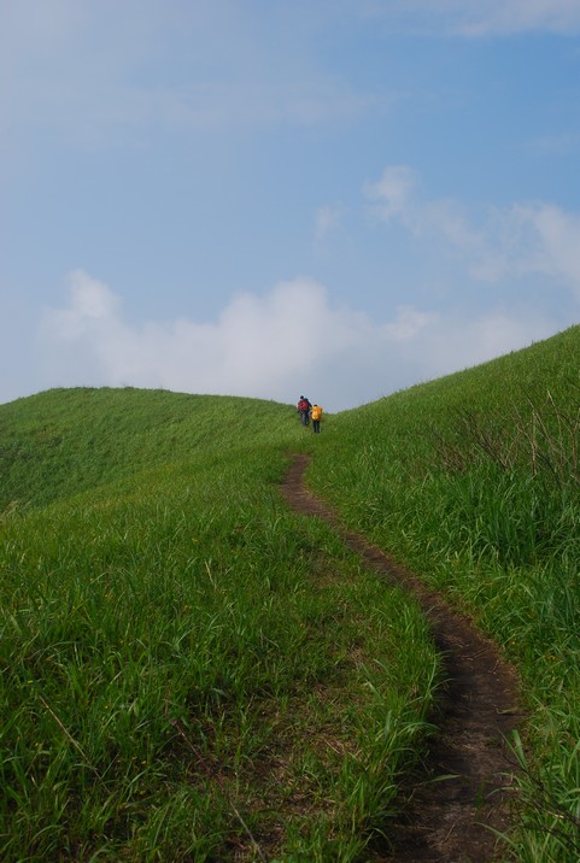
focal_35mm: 44
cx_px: 290
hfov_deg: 31.0
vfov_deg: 44.9
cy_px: 432
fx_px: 1046
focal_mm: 29
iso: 100
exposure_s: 1/160
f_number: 14
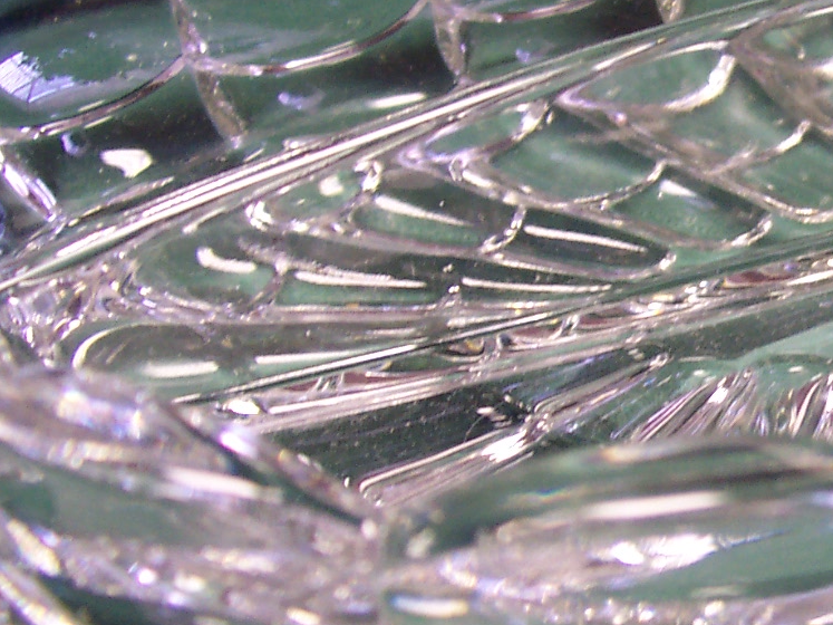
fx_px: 1973
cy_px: 308
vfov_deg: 18.0
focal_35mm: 82
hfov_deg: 22.6
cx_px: 887
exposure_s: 1/30
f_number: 2.8
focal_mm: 5.6
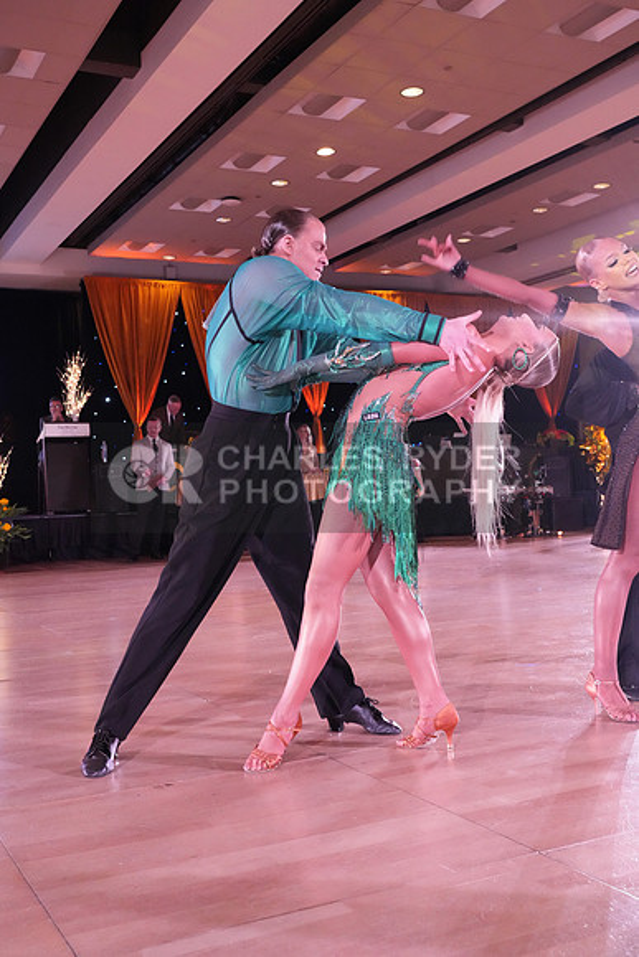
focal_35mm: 37
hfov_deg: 36.0
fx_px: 984
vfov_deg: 51.9
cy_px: 478
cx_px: 320
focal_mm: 37
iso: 8000
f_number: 7.1
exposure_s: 1/250
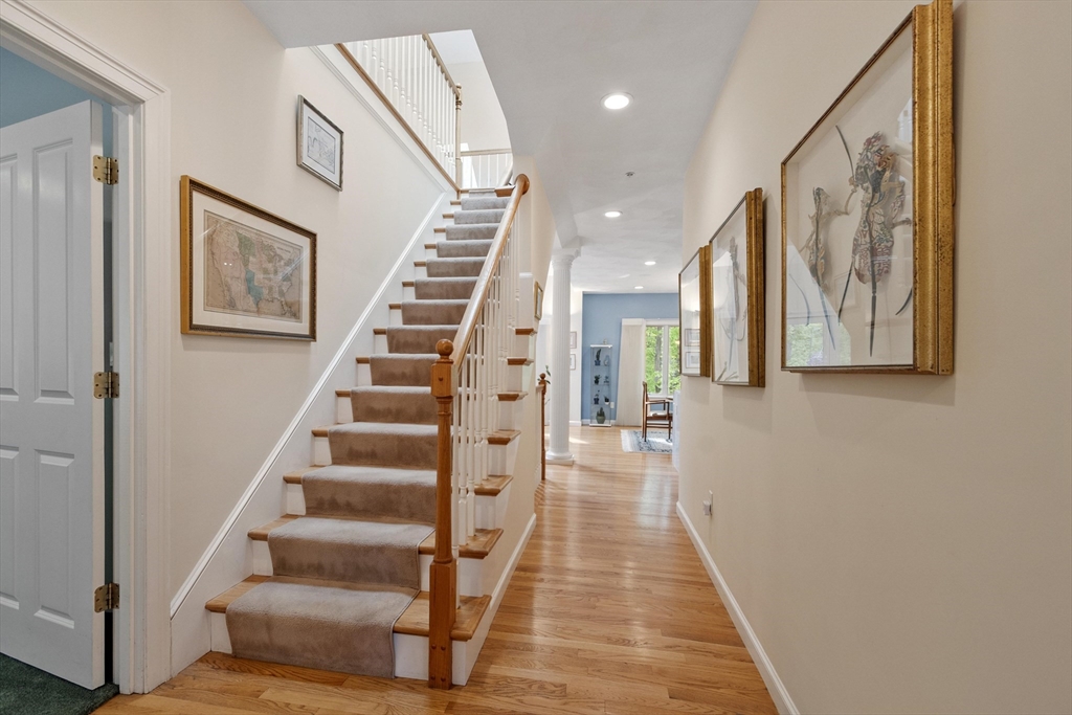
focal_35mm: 15
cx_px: 536
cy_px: 358
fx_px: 447
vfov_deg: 77.3
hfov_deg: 100.4
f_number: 8
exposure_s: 1/1.67
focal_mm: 10
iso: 320
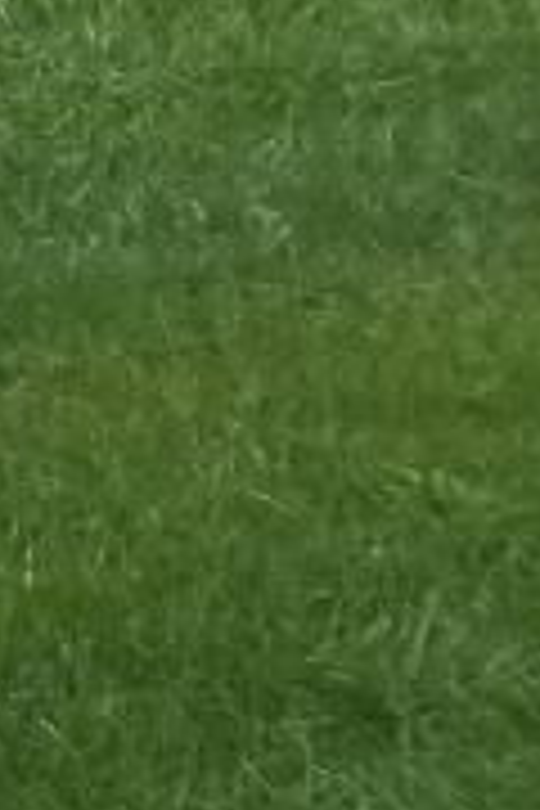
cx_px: -1638
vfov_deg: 7.5
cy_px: -706
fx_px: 5985
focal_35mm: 266
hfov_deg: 4.7
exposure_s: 1/320
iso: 64
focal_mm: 5.7
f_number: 2.9
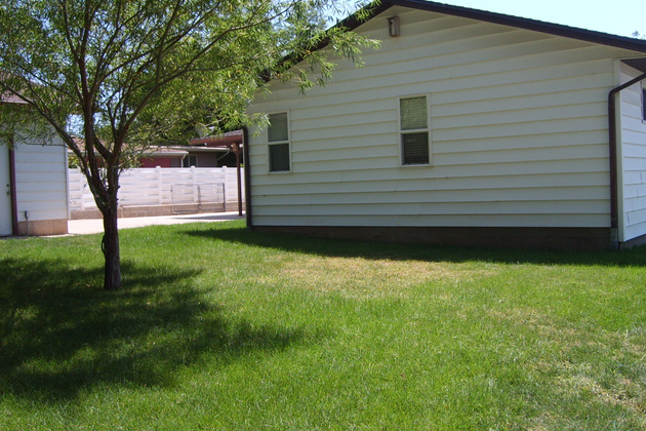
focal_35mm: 37
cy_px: 212
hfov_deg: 51.9
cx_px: 325
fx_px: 664
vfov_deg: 35.9
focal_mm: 5.8
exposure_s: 1/750
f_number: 2.8
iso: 50
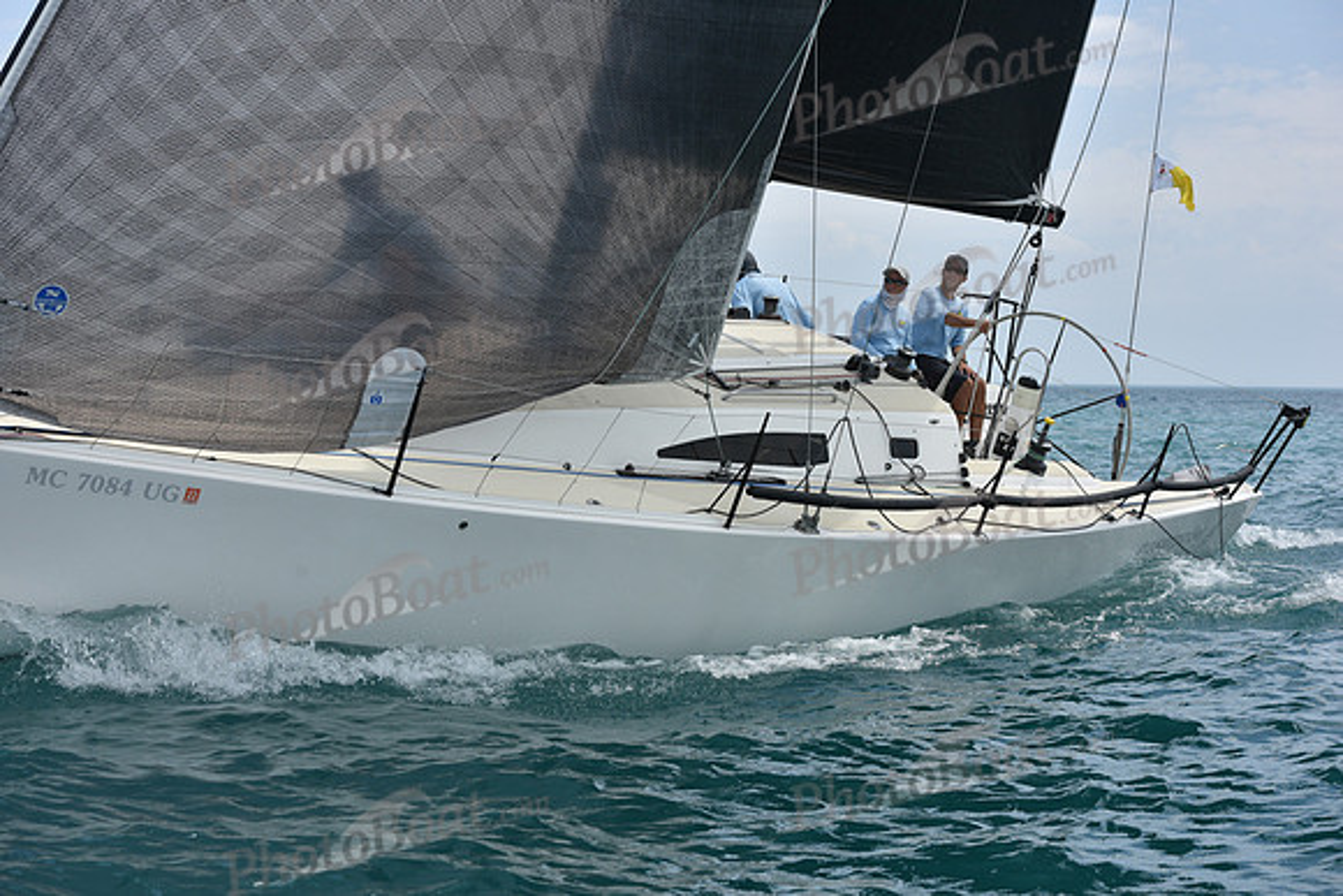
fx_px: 2612
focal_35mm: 70
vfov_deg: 19.5
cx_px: 672
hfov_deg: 28.8
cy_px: 448
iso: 250
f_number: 7.1
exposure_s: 1/1250
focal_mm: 70
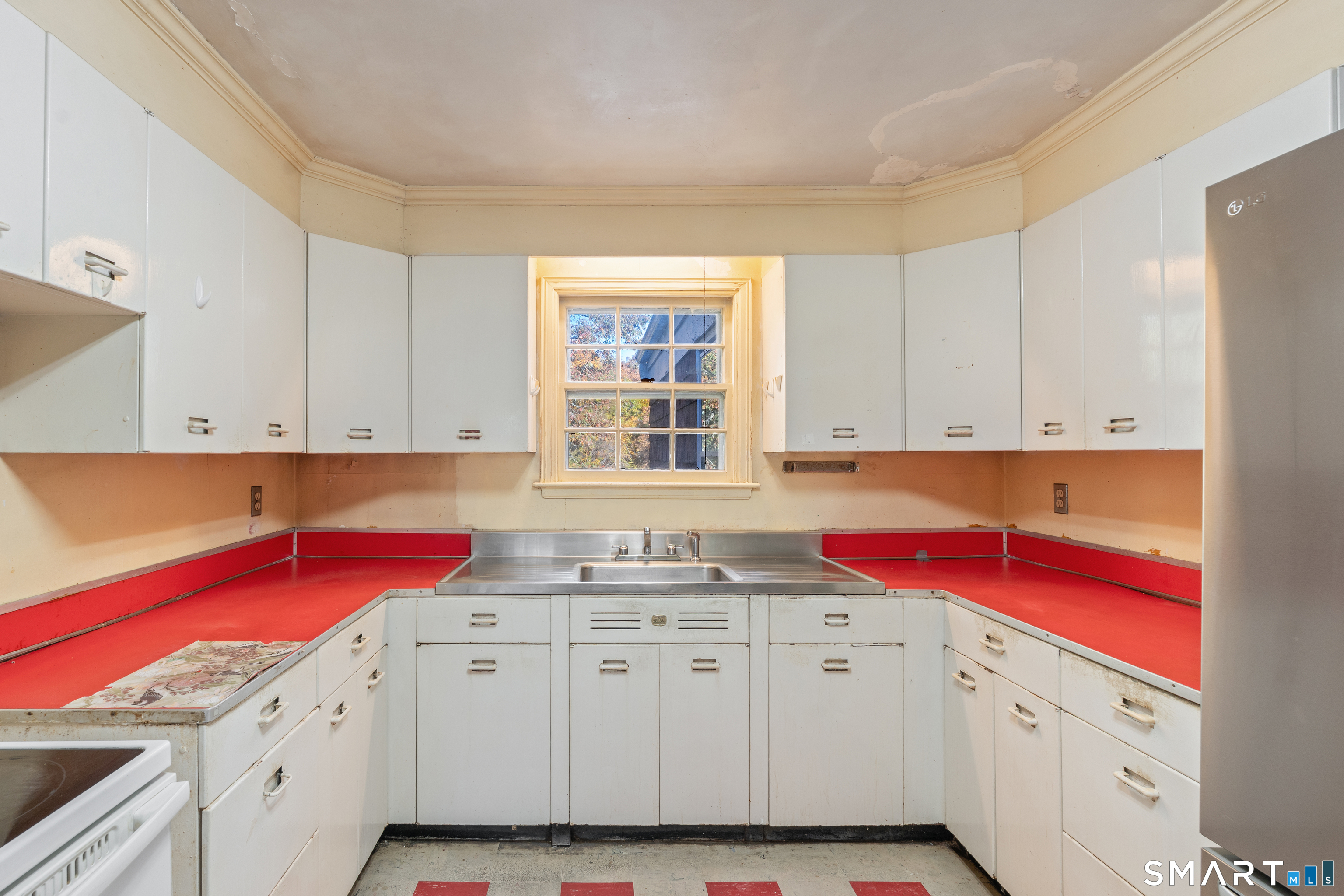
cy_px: 448
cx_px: 672
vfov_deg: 73.7
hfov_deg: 96.7
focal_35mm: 16
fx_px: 597
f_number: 8
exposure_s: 1/1.67
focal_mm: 16
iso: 400
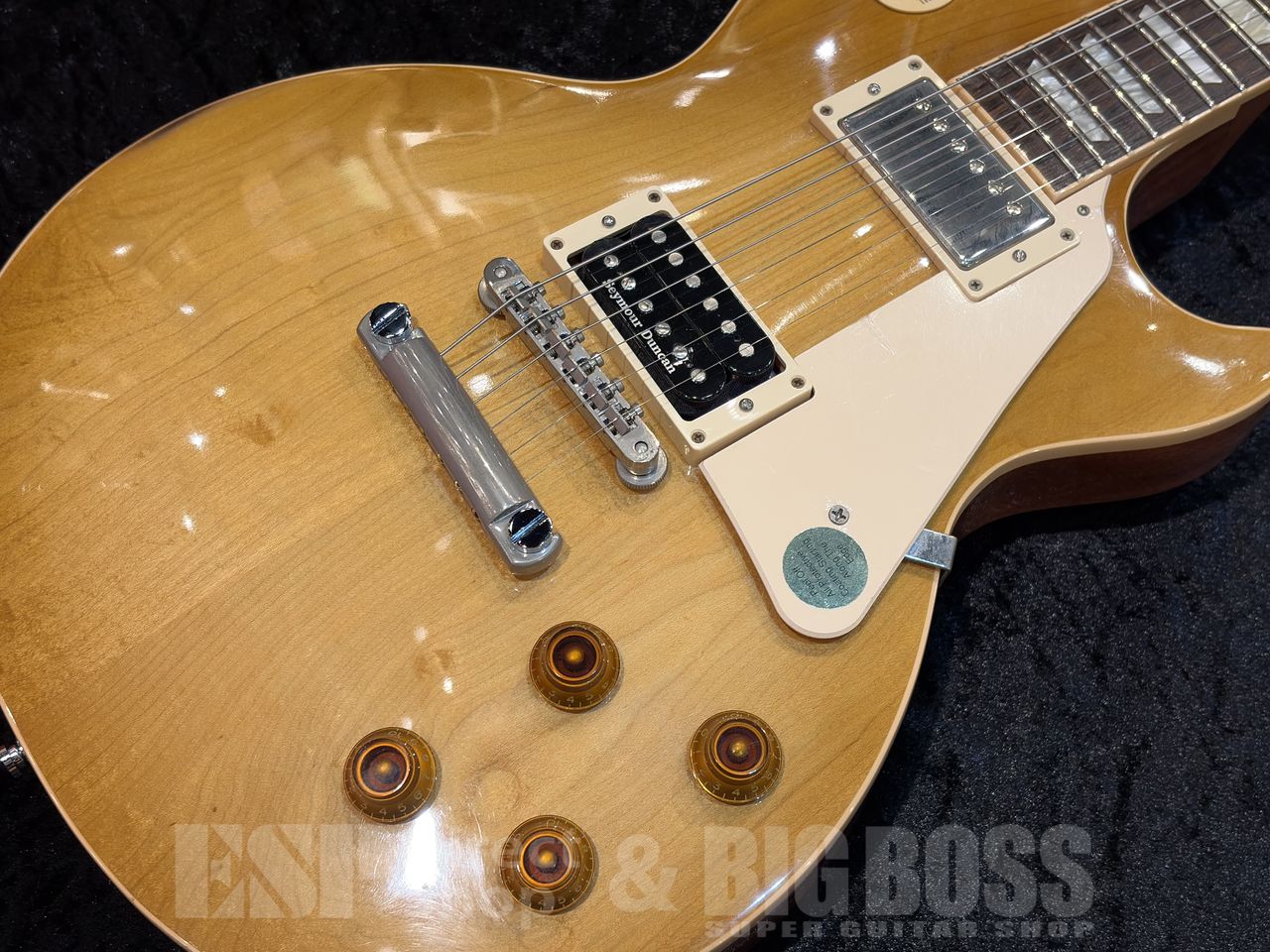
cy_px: 476
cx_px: 635
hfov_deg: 42.1
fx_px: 1651
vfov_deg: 32.2
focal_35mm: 45
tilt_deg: -62.6
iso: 64
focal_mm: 5.96
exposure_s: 1/60
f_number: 1.6
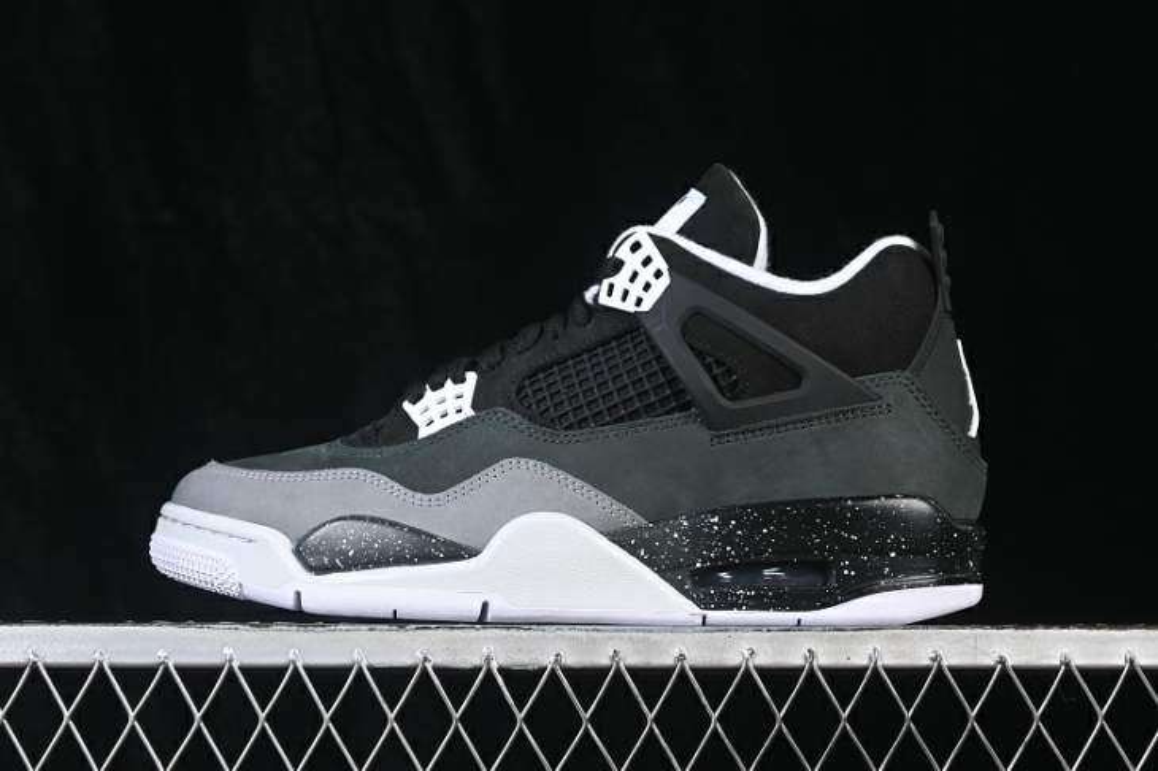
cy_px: 386
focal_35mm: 75
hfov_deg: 27.0
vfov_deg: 18.2
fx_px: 2411
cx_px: 579
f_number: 6.3
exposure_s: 1/60
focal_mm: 50
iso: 160
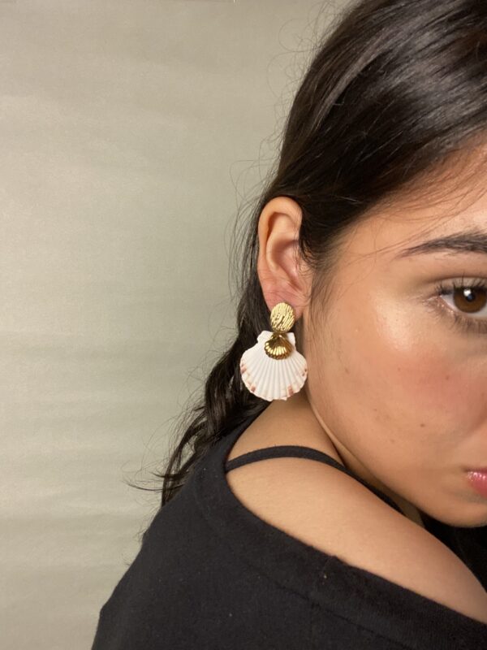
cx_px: 244
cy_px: 325
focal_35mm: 30
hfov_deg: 46.8
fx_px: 563
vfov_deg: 60.0
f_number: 2.2
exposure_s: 1/60
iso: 320
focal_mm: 2.71
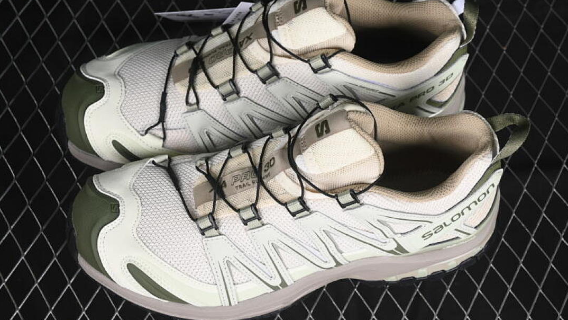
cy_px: 154
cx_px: 285
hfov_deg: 26.9
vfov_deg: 15.3
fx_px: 1190
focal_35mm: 79
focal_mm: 50
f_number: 7.1
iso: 160
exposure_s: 1/80
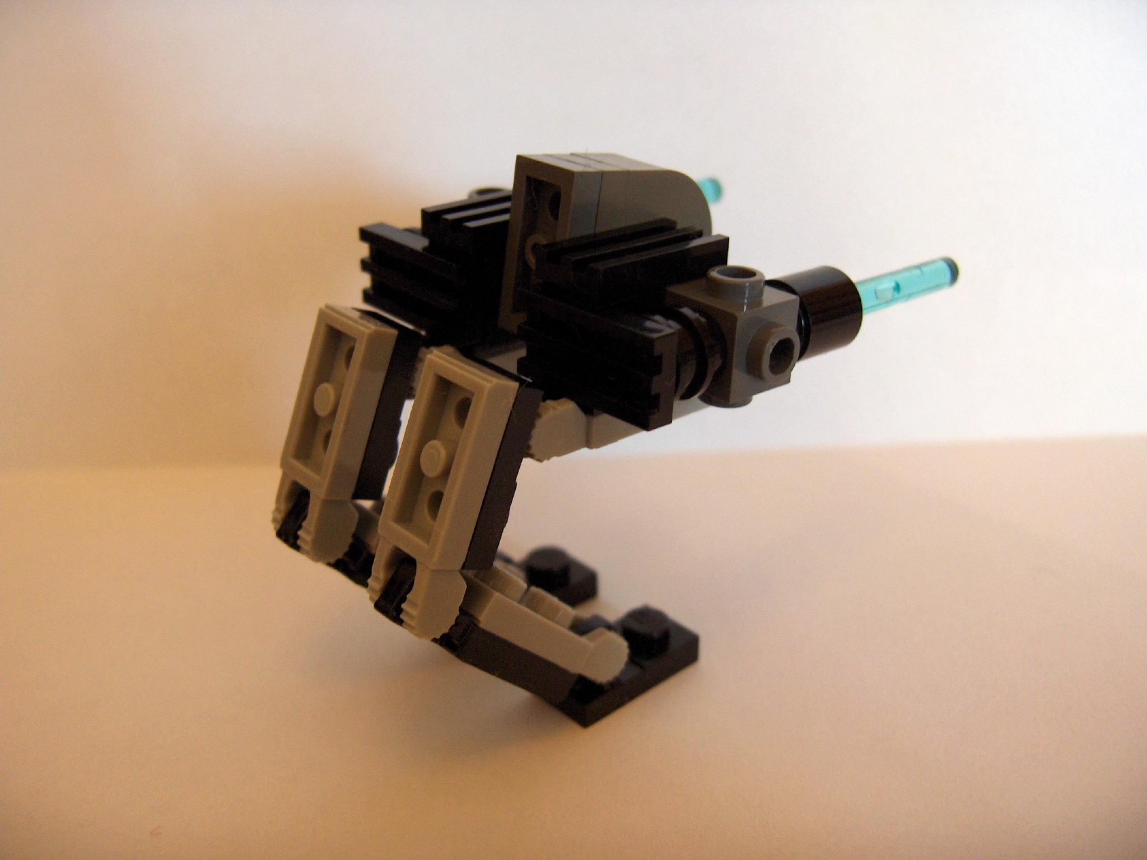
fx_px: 1292
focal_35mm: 39
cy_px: 430
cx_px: 574
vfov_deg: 36.8
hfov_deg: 47.9
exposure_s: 1/64.4
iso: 200
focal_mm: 8
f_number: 2.8
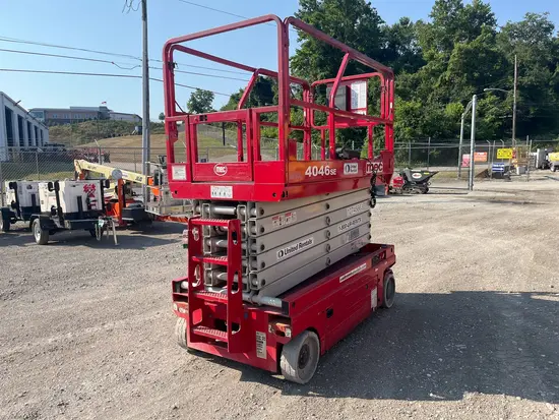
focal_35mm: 26
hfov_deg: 67.3
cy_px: 210
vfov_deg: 53.1
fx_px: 420
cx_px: 280
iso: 50
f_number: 1.6
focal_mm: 5.1
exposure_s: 1/2410
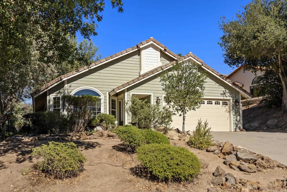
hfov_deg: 54.4
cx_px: 144
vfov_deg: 37.9
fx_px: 279
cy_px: 96
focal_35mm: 35
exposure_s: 1/2000
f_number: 8
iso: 500
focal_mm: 35
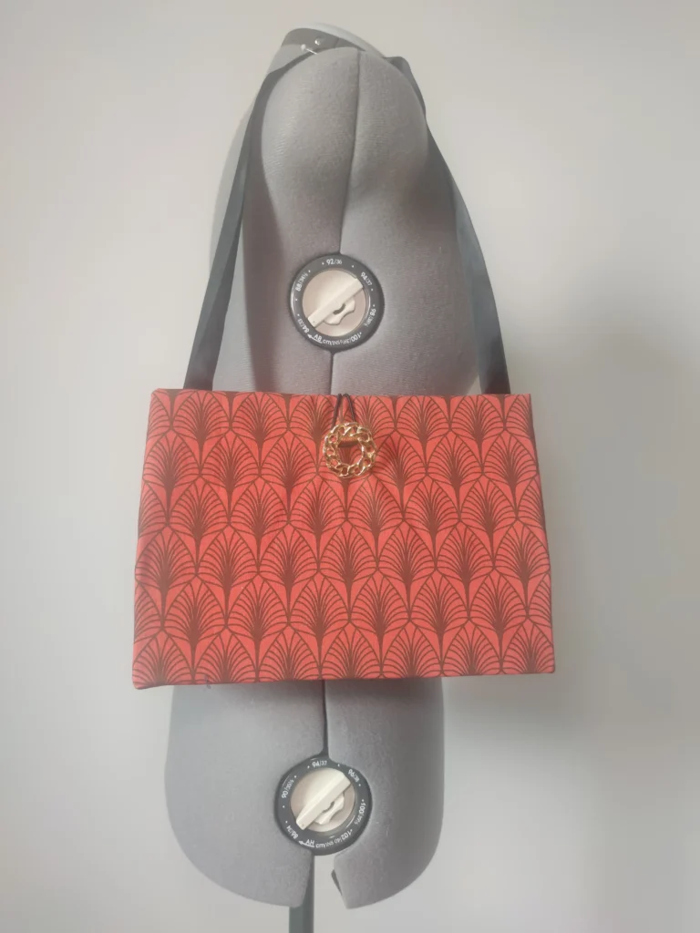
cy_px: 466
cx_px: 350
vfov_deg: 71.6
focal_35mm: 24
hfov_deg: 56.8
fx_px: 647
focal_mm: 6.72
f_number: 1.69
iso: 420
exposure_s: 1/100
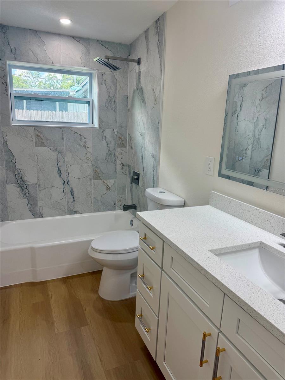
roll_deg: -2.0
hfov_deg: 56.8
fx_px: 263
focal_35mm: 24
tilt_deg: -14.0
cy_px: 190
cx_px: 142
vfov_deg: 71.6
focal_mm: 6.76
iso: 100
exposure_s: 1/248
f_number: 1.78
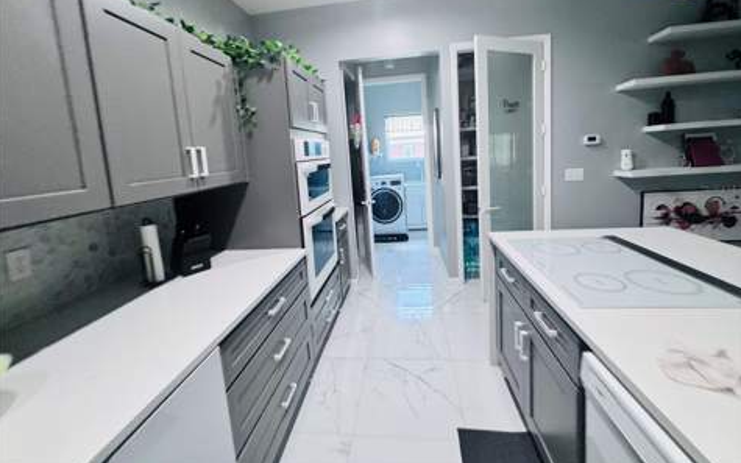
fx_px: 303
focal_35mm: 15
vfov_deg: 74.1
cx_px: 371
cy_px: 189
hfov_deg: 101.5
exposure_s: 1/60
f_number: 2.2
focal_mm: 2.22
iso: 250
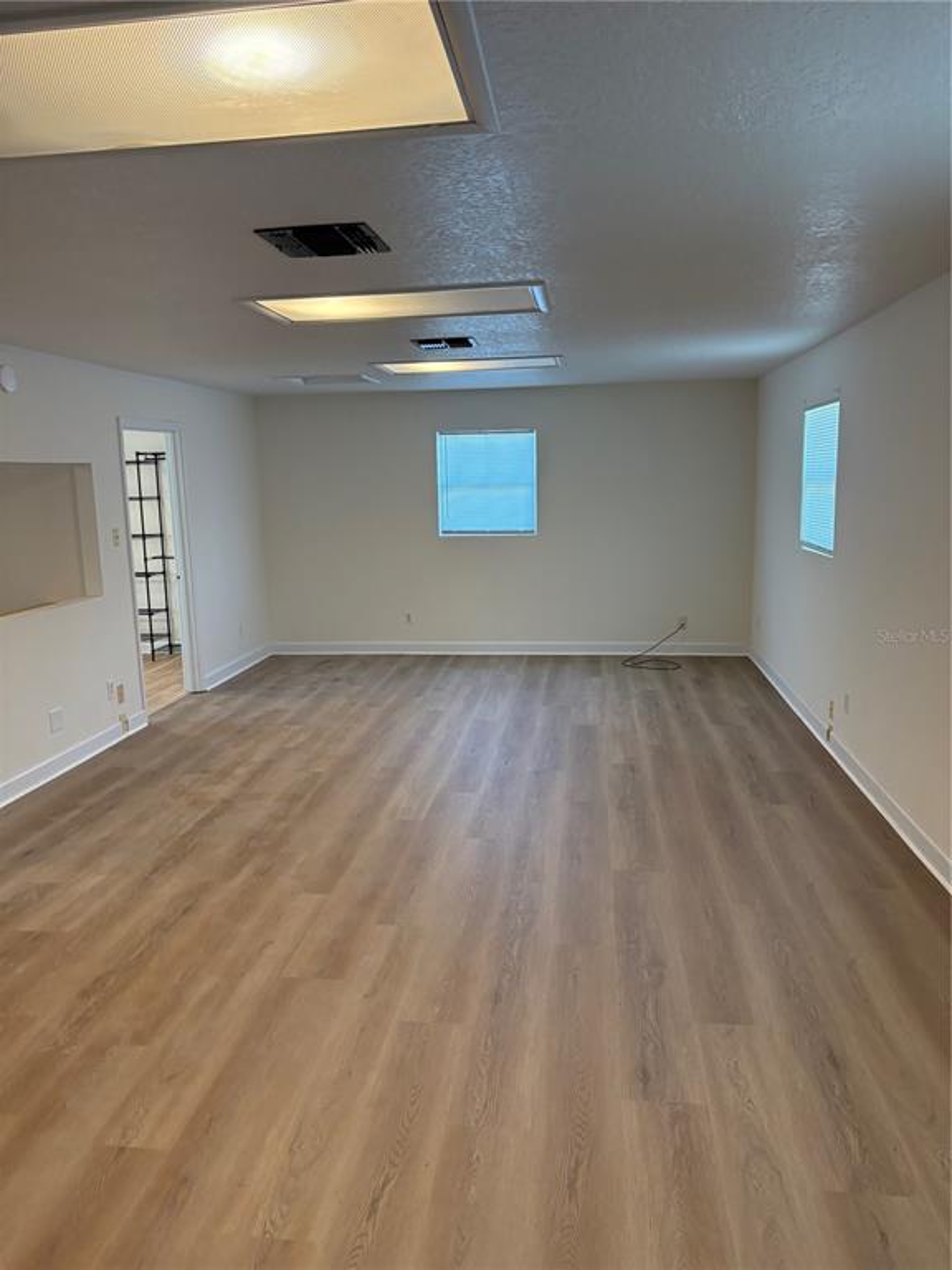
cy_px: 635
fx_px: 953
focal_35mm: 26
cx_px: 476
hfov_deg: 53.1
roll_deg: +0.3
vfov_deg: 67.3
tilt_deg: -8.4
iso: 200
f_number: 1.6
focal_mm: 5.96
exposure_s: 1/120
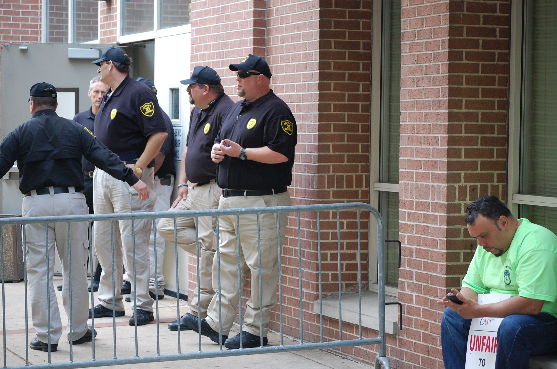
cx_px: 278
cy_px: 184
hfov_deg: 20.6
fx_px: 1529
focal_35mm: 99
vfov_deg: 13.8
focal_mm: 66
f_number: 4.2
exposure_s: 1/100
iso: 800
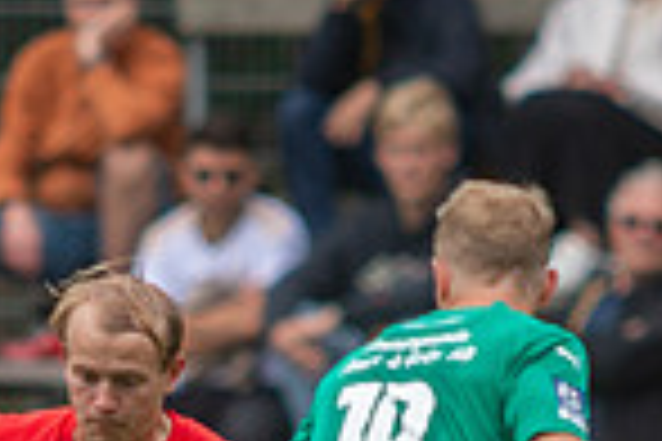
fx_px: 30468
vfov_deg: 0.8
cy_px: 598
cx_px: -41
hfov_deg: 1.2
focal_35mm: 1657
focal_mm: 420
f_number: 4
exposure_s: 1/1600
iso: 360
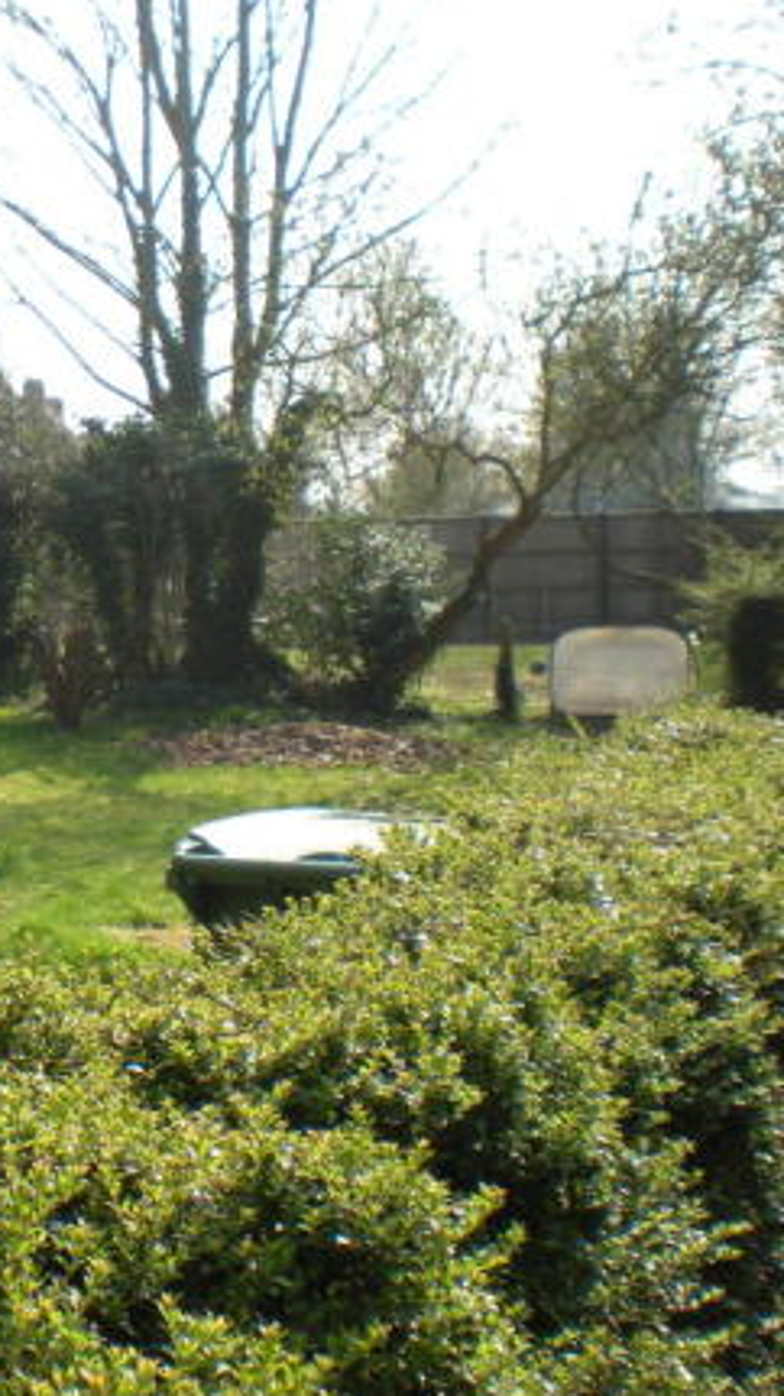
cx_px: -138
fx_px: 2072
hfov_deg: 20.2
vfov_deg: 37.2
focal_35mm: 56
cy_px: 698
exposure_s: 1/165
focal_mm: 6.3
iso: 64
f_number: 4.6
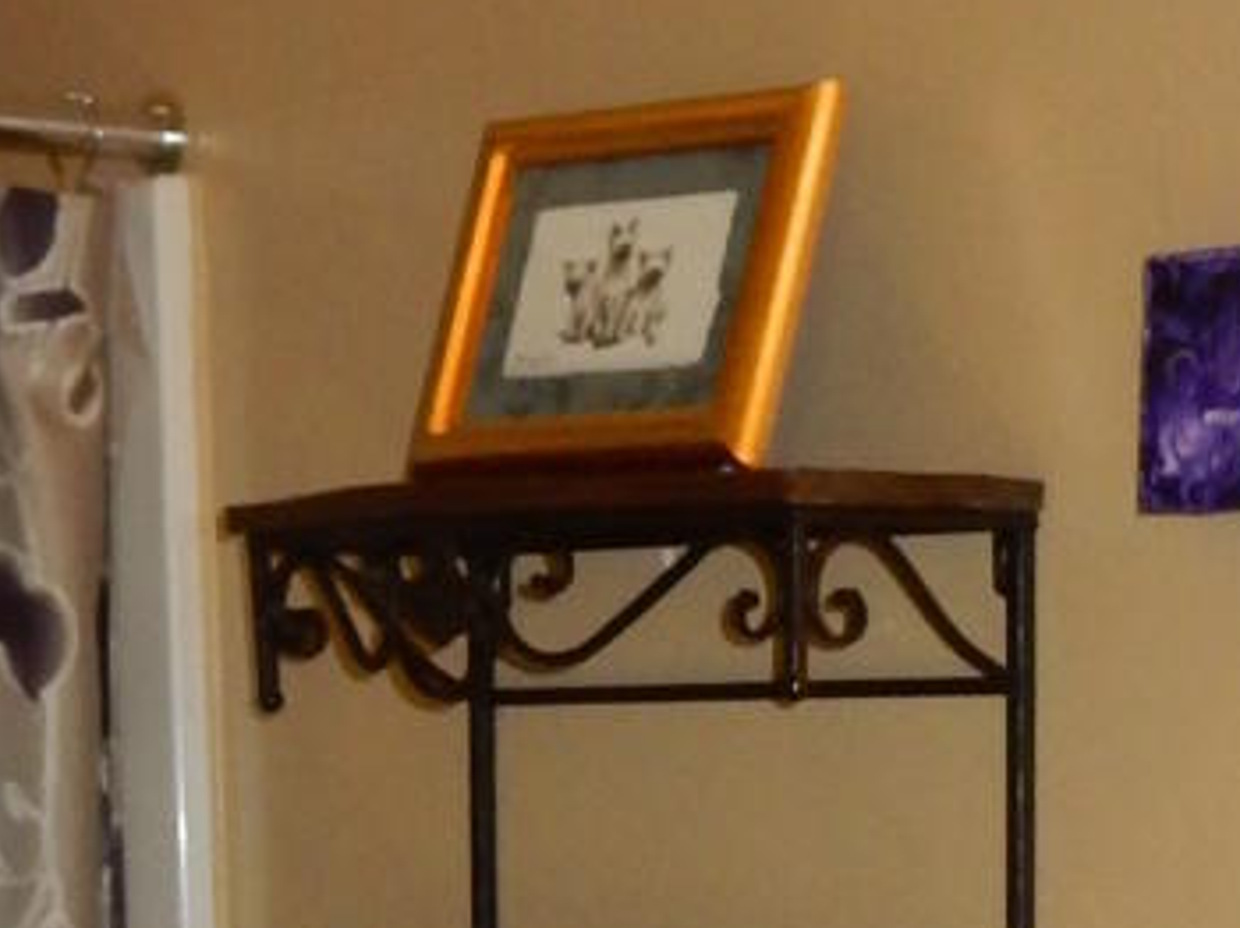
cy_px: 1916
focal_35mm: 143
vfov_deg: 9.6
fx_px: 5119
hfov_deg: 13.8
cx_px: 918
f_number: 3.7
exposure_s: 1/30
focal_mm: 4.5
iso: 200
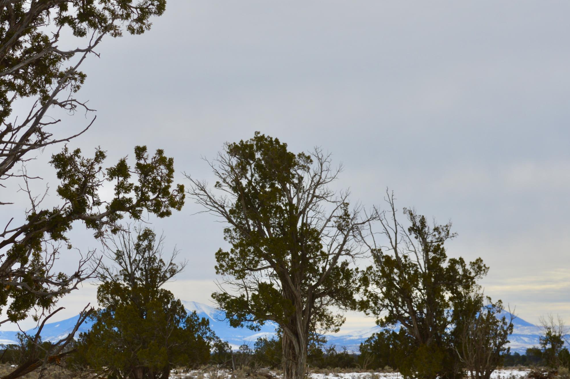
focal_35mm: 125
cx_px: 231
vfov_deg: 10.9
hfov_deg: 16.4
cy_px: 272
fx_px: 1973
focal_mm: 55
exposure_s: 1/320
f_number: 9
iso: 100
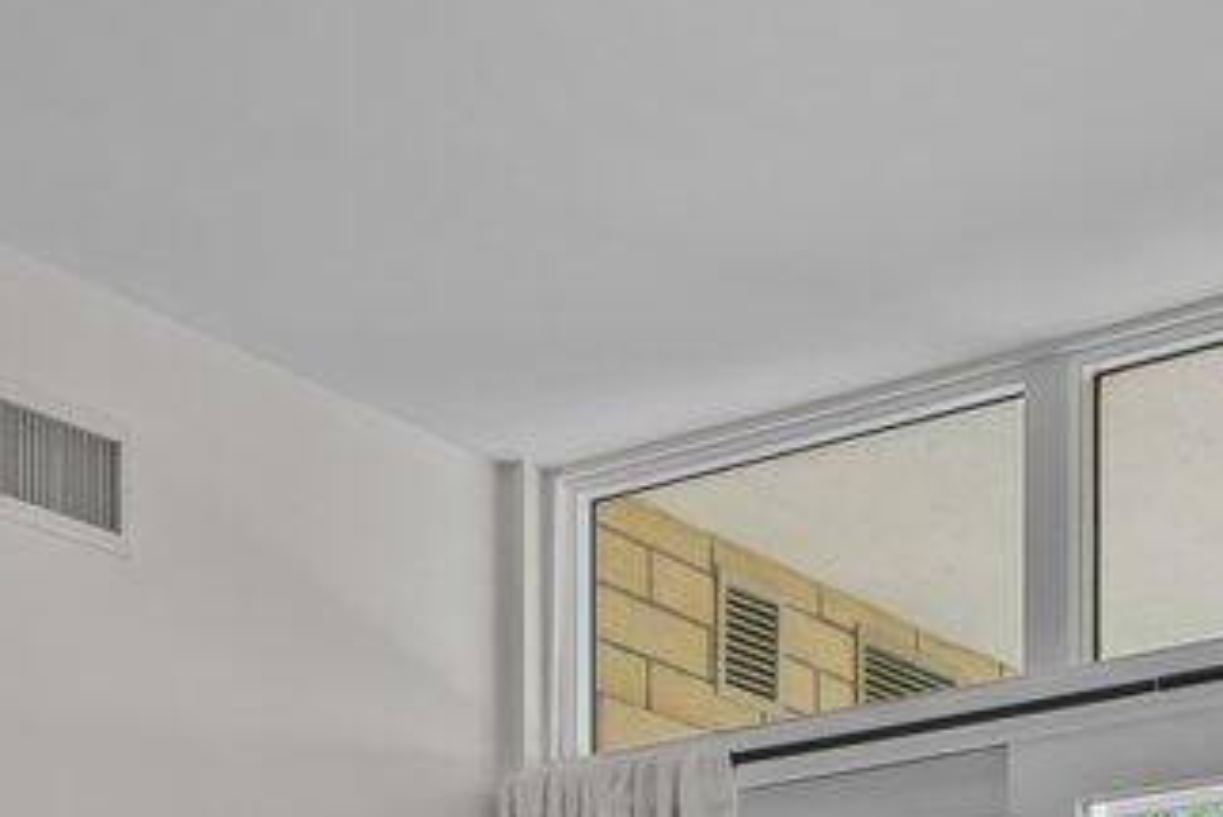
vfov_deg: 13.7
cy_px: 1476
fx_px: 3025
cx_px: 201
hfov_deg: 22.5
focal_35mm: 89
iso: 100
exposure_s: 1/2.5
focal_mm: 14
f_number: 9
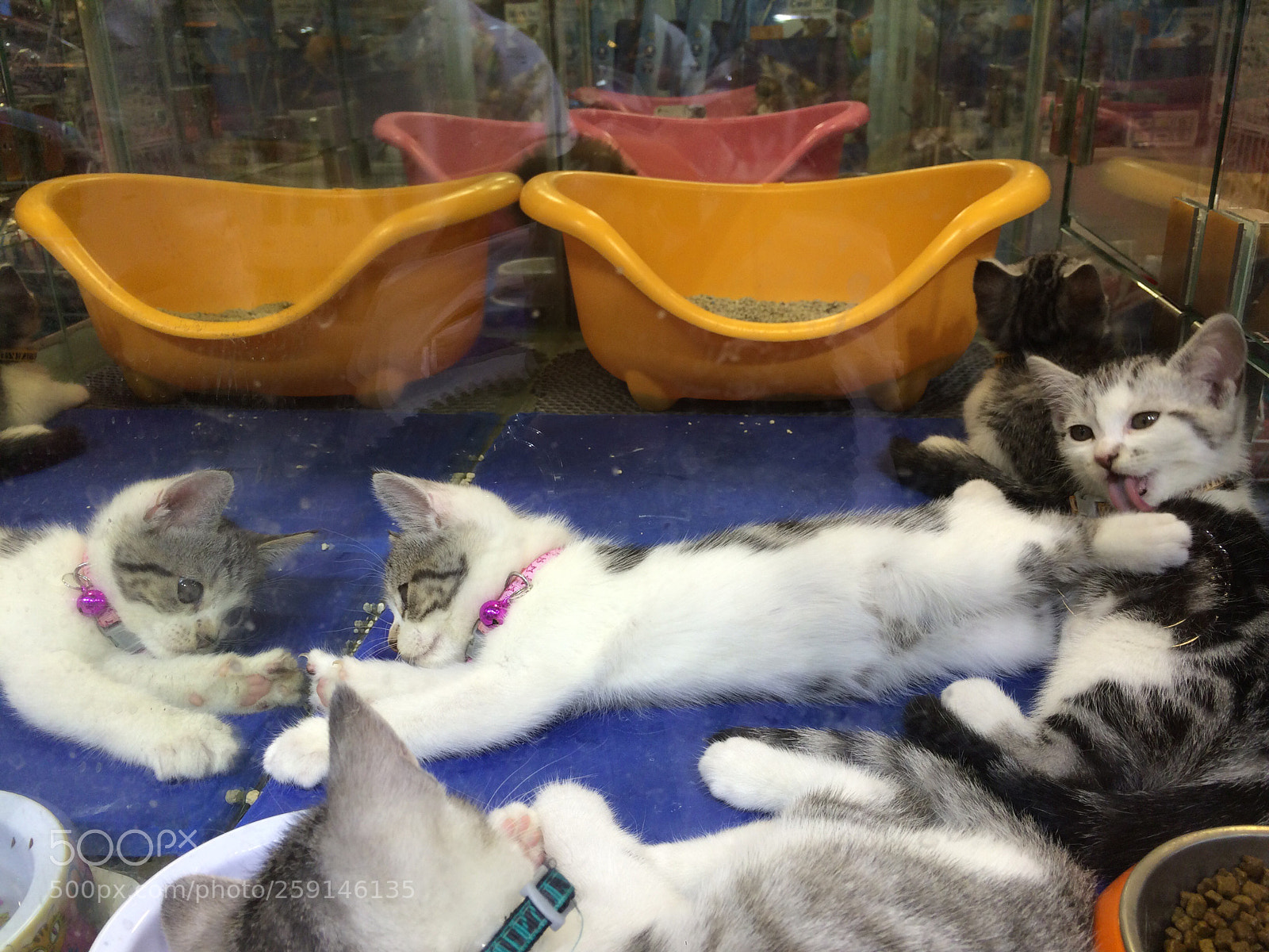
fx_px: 1063
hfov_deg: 61.7
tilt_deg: -21.8
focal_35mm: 29
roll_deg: +2.5
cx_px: 634
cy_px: 476
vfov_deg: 48.2
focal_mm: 4.15
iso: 50
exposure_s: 1/100
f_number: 2.2
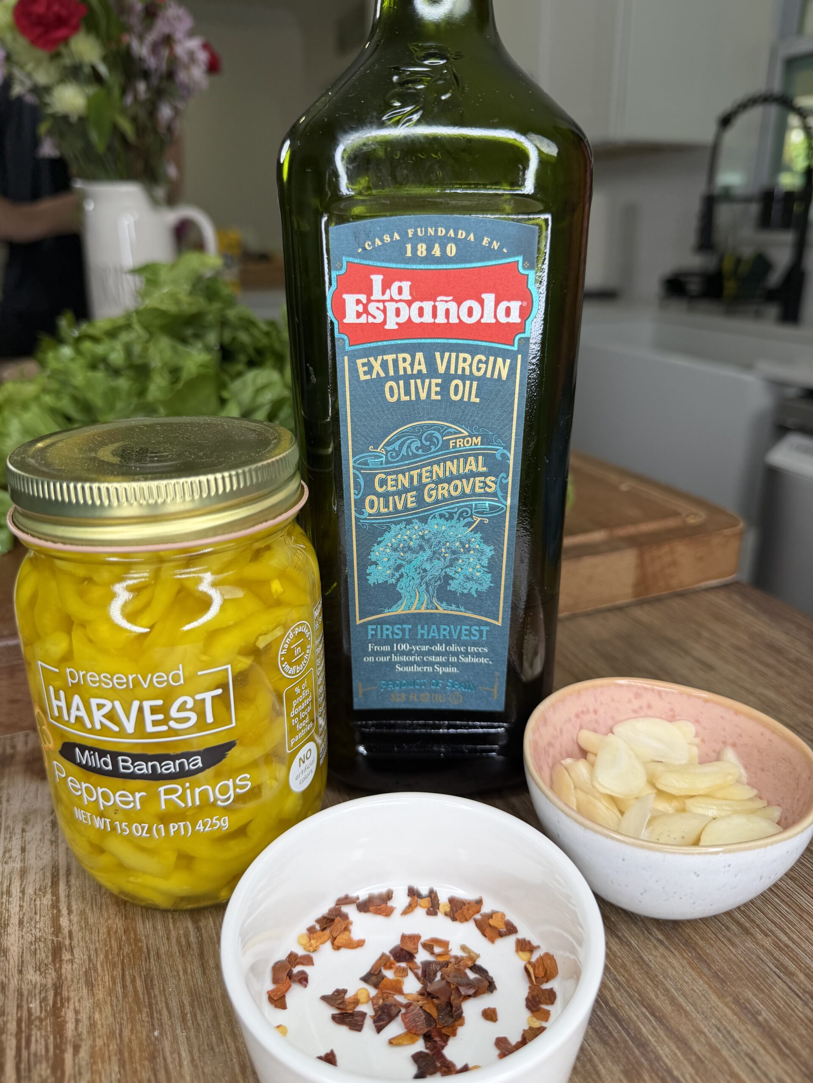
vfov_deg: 71.6
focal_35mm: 24
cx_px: 406
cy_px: 542
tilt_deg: -20.5
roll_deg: +0.3
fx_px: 752
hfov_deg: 56.8
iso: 80
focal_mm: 6.76
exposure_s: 1/497
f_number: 1.78
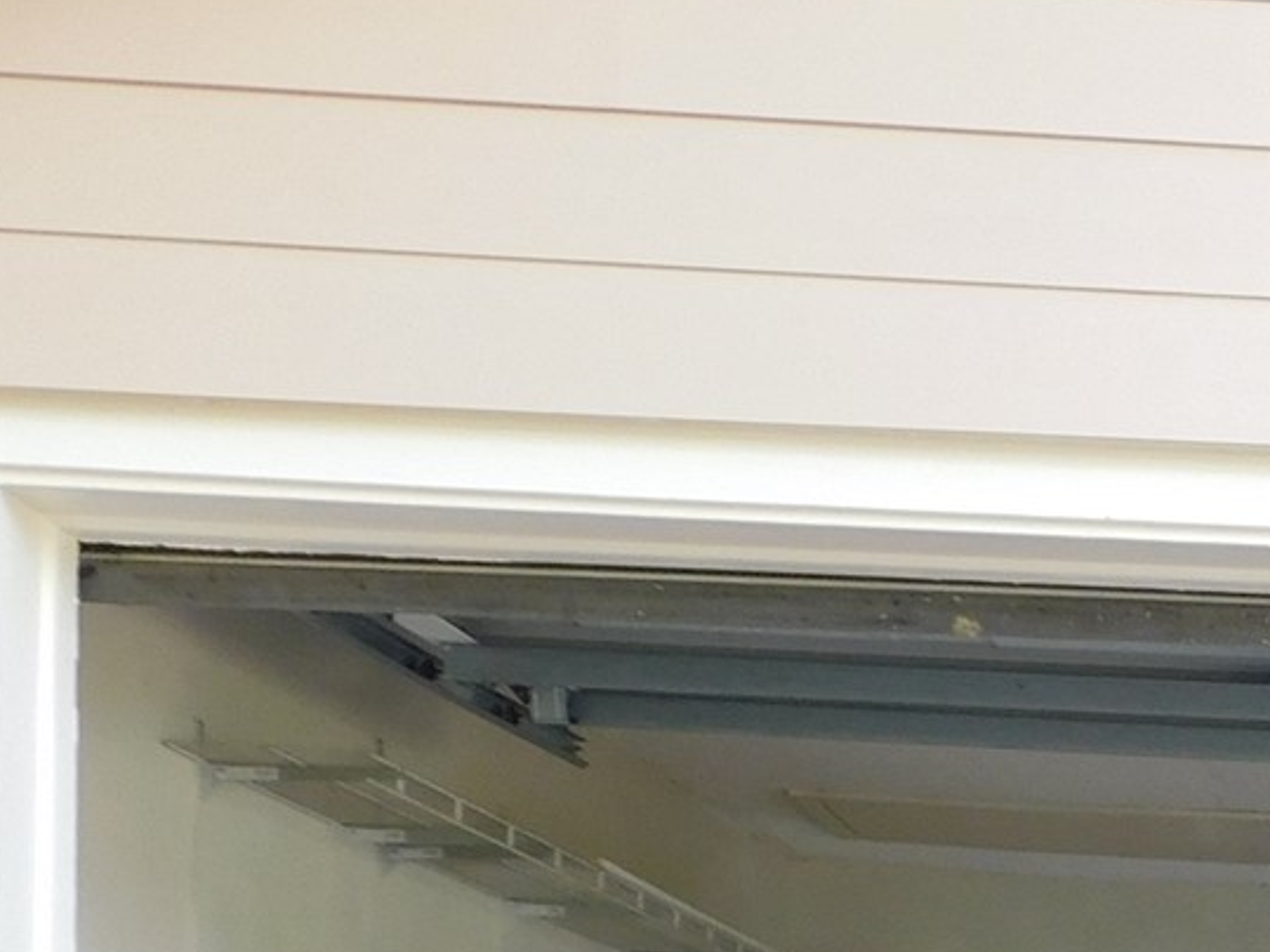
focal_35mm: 95
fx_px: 3485
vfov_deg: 14.8
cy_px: 1289
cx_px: 2135
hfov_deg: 17.6
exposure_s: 1/100
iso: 125
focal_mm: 4.5
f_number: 3.1
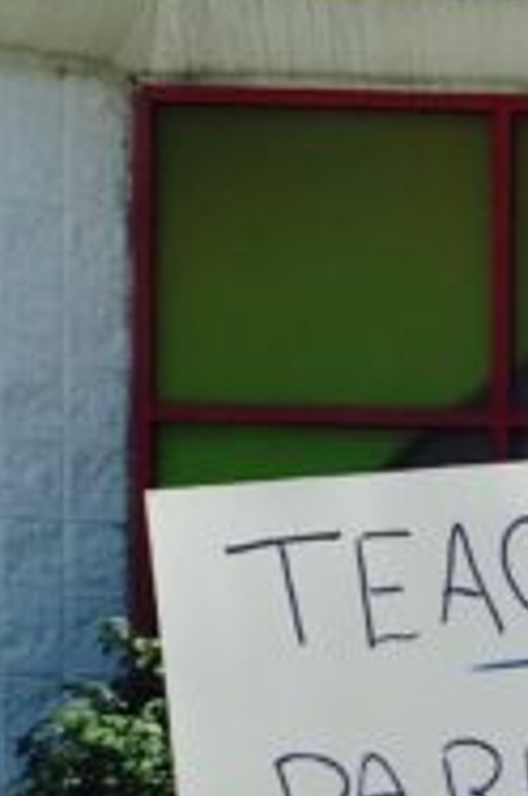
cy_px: 845
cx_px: 1045
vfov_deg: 13.4
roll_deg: -1.1
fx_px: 3334
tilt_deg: -2.2
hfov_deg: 8.6
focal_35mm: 151
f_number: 2.2
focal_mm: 4.15
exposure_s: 1/2083
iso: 32
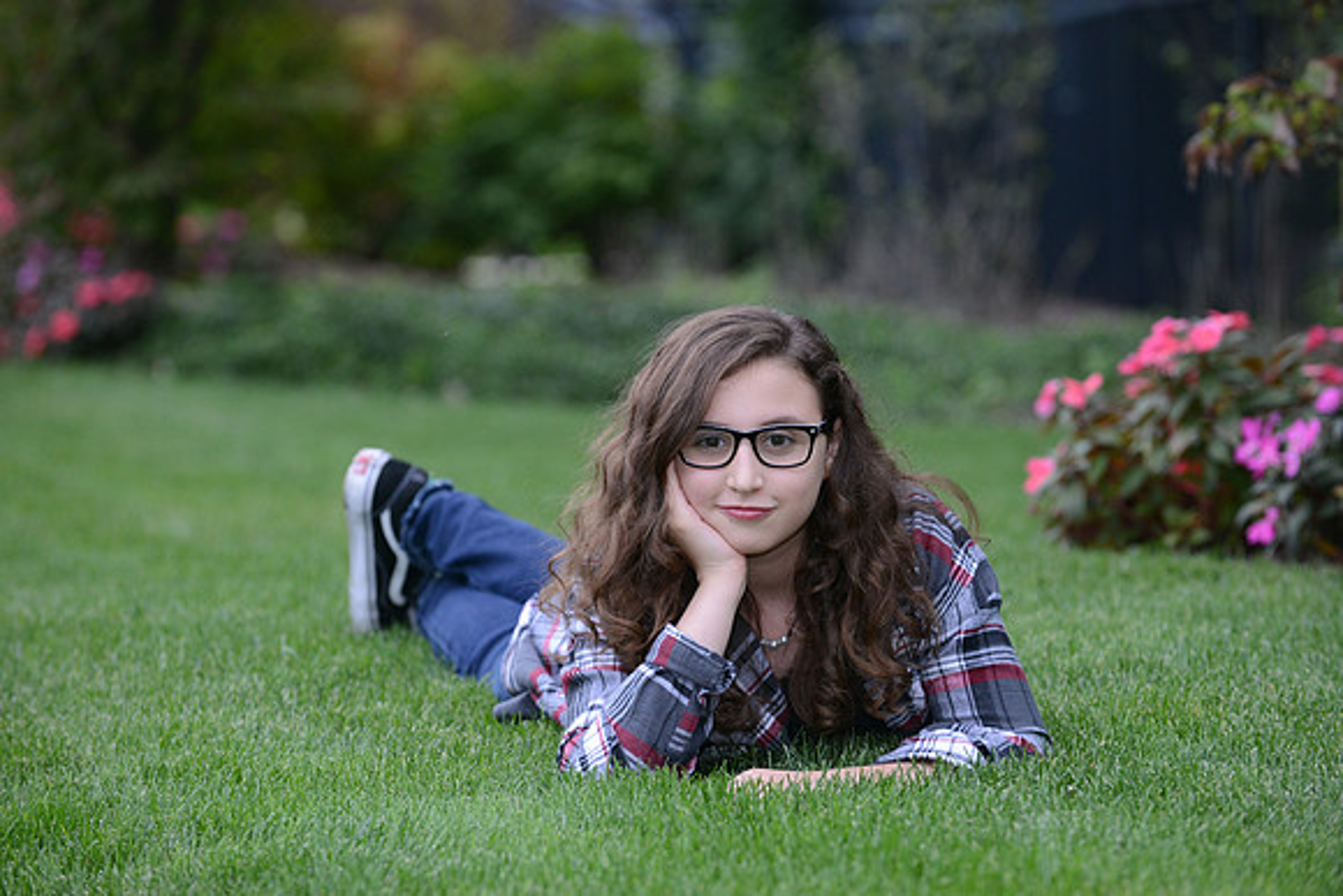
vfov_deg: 8.6
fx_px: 5970
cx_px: 672
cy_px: 448
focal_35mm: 160
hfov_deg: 12.8
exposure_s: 1/100
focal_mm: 160
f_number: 5.6
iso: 1250
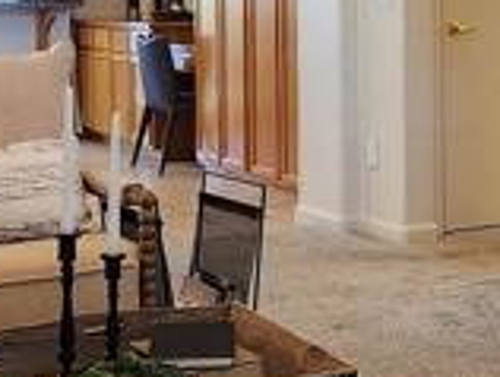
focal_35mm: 84
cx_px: 408
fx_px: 1215
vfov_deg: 17.1
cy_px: -32
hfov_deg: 22.9
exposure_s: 1/60
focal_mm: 2.2
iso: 100
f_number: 2.2
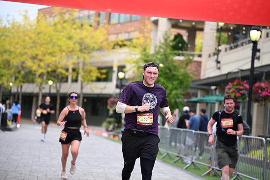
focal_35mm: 99
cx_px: 135
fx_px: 743
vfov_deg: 13.8
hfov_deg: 20.6
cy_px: 90
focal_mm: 99
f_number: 2.8
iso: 640
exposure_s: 1/2000
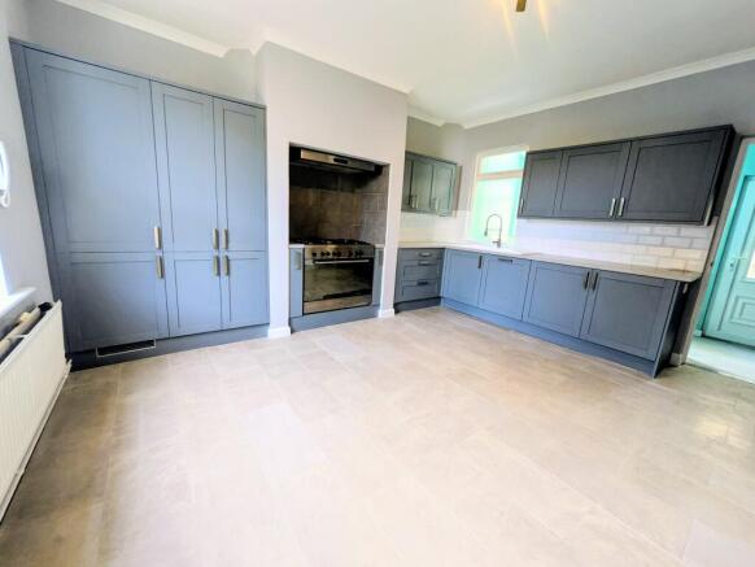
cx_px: 378
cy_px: 284
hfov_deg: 102.0
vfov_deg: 85.7
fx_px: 305
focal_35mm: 14
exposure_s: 1/50
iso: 84
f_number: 2.2
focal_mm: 1.83
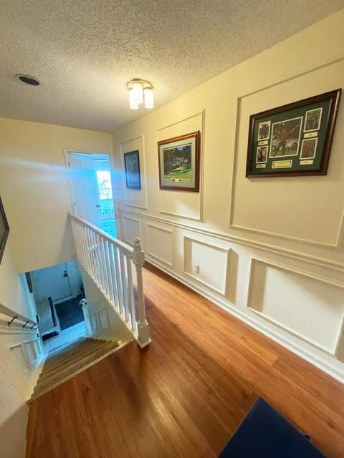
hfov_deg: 85.7
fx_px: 186
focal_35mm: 14
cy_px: 229
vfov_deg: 102.1
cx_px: 172
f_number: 2.2
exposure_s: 1/60
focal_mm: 2.22
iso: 500
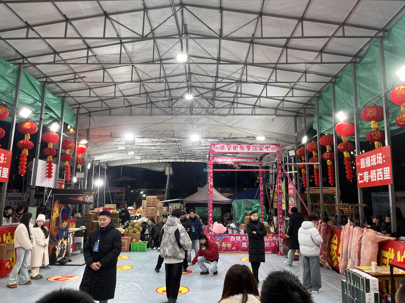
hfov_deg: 67.3
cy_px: 152
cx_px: 202
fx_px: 304
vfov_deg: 53.1
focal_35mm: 26
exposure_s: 1/100
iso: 50
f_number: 1.6
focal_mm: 5.1
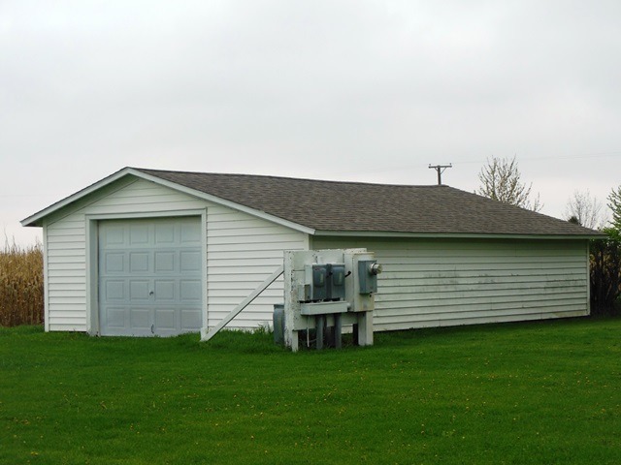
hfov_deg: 25.7
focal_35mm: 76
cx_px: 310
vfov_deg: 19.4
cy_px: 232
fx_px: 1363
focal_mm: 13.6
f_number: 4.4
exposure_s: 1/500
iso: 125
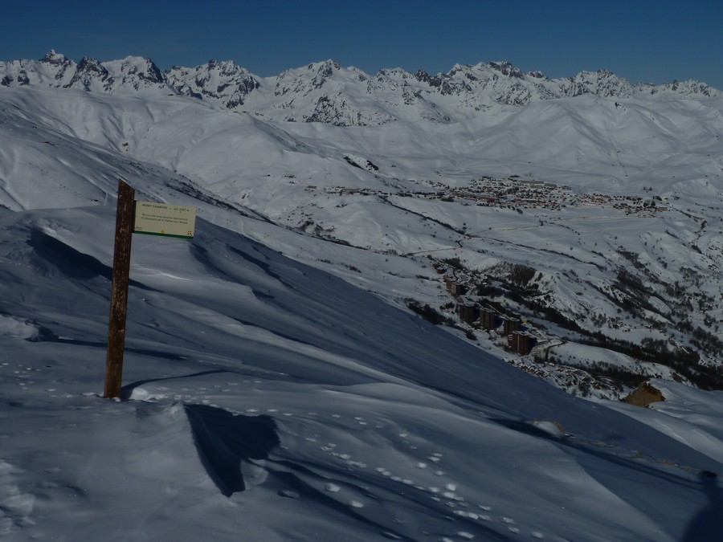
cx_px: 362
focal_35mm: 44
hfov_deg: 42.9
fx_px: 919
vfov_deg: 32.9
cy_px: 271
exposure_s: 1/2000
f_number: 6.3
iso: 80
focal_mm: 7.3
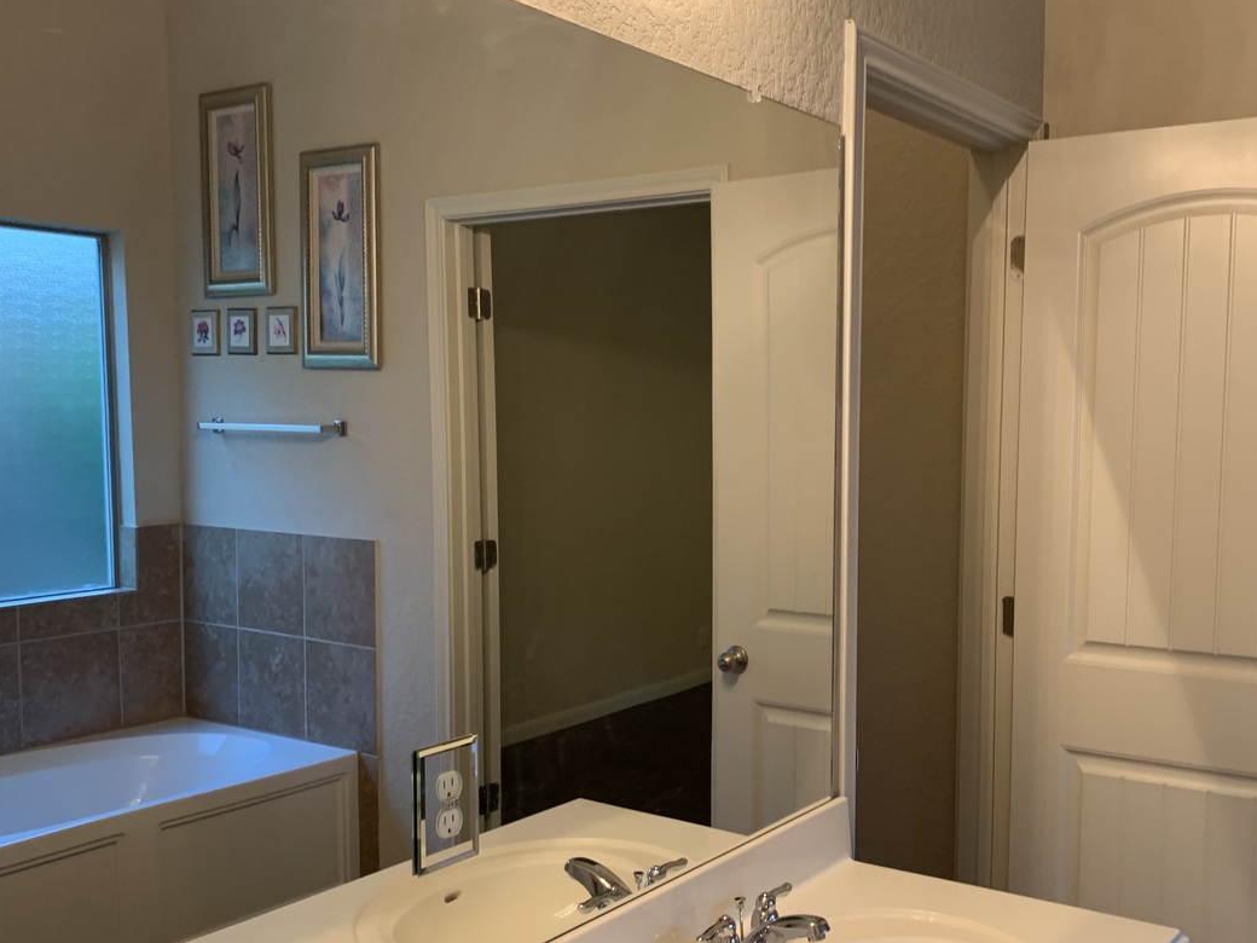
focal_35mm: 36
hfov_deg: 51.3
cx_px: 690
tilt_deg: -3.3
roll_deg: -0.4
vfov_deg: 39.5
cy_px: 553
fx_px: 1307
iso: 125
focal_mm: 4.25
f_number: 1.8
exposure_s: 1/60
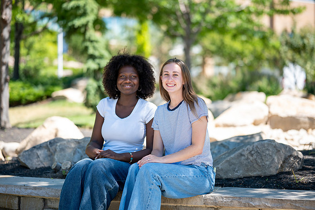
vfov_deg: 16.1
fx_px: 744
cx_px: 158
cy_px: 105
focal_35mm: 85
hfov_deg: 23.9
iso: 100
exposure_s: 1/1000
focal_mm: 85
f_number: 1.8
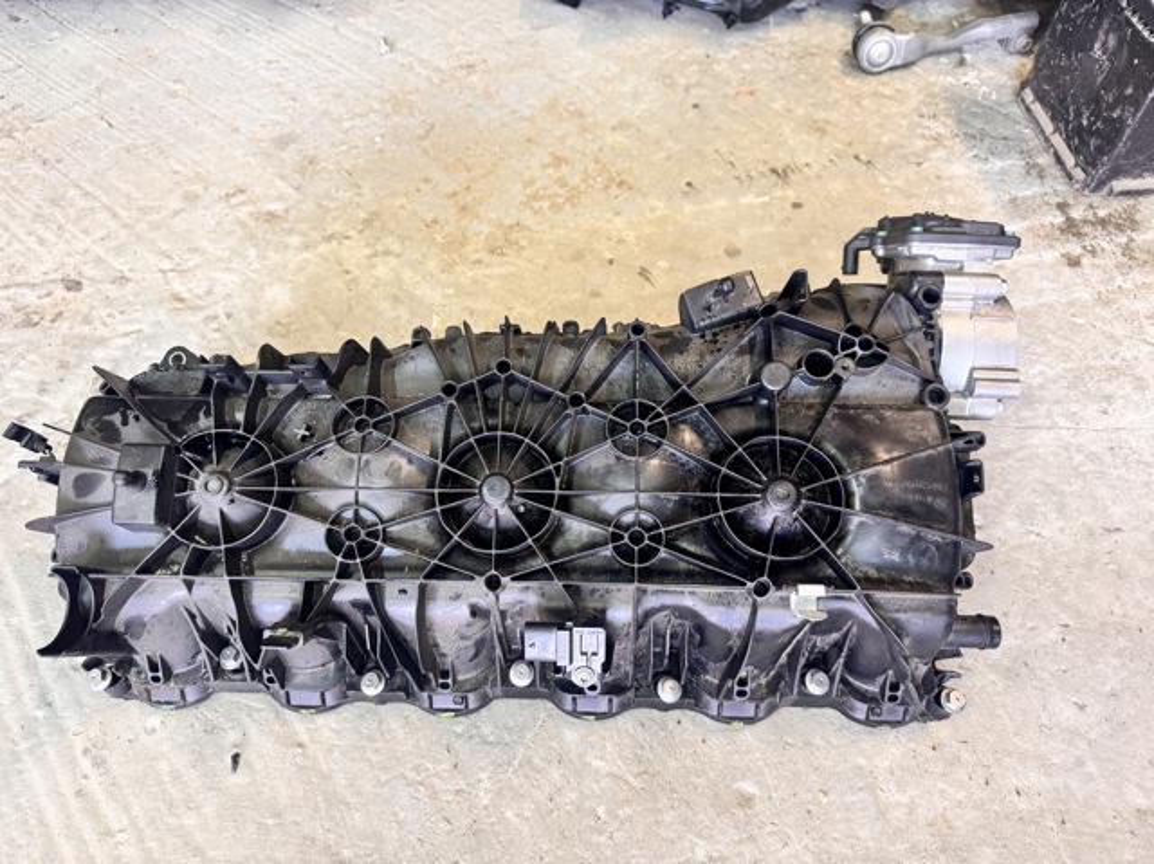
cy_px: 432
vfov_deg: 56.8
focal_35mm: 24
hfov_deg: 71.6
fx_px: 799
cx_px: 577
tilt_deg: -57.8
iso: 250
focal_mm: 6.76
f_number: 1.78
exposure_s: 1/60
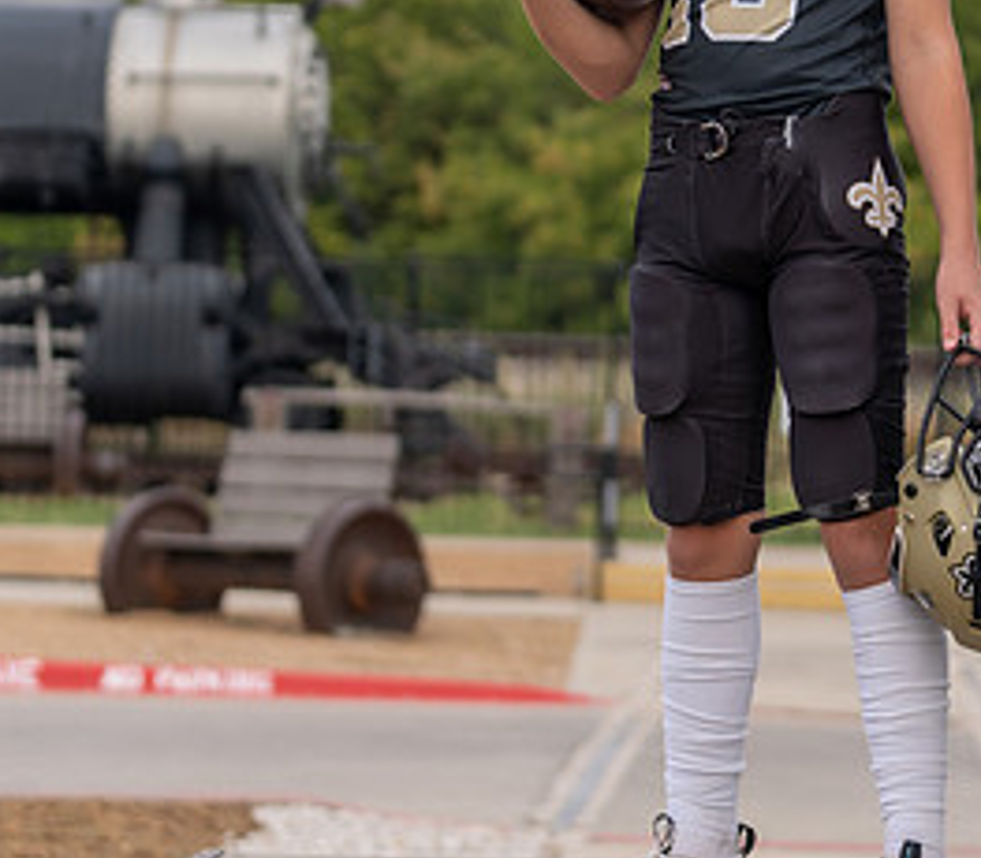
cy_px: 204
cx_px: 819
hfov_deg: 11.0
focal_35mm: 169
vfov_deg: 9.6
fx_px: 5090
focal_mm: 70
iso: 100
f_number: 2.8
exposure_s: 1/640
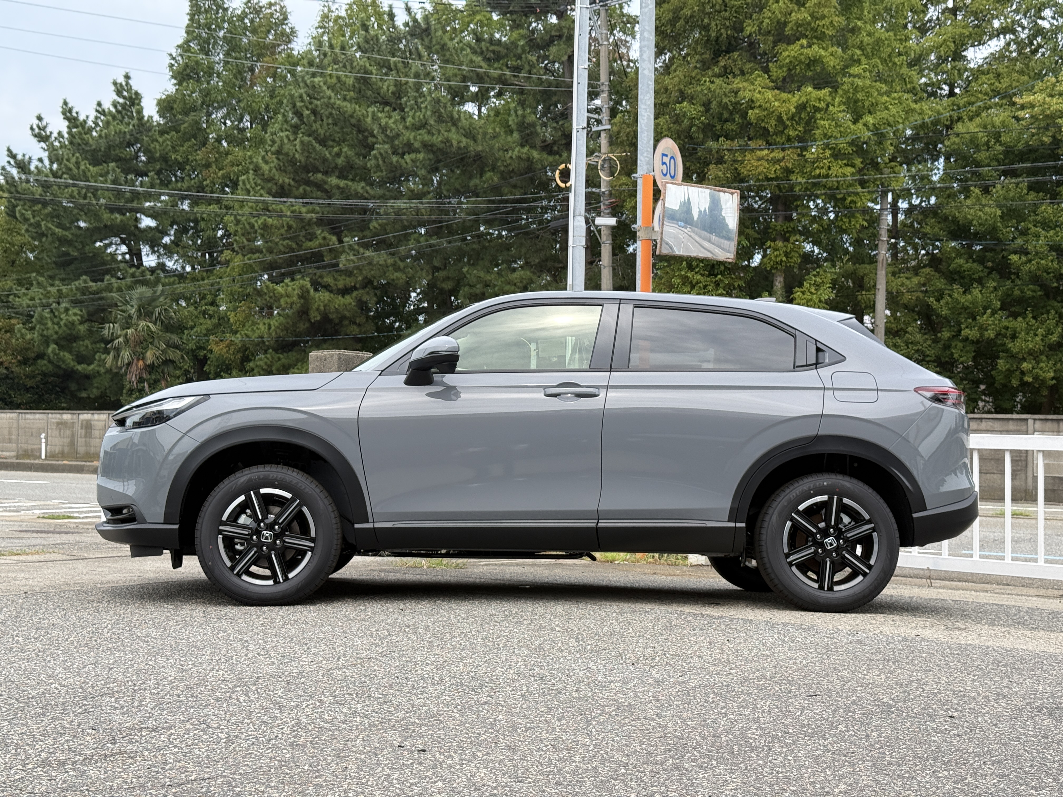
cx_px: 532
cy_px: 398
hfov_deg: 39.7
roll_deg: -1.0
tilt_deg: +1.4
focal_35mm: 48
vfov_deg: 30.3
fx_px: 1474
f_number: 1.78
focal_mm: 6.76
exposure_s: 1/1754
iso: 64
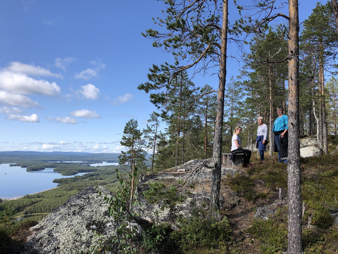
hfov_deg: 63.4
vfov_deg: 49.7
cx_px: 169
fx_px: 273
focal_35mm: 28
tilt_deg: +6.7
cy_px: 127
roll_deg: -0.6
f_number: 1.8
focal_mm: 3.99
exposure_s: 1/1372
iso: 20
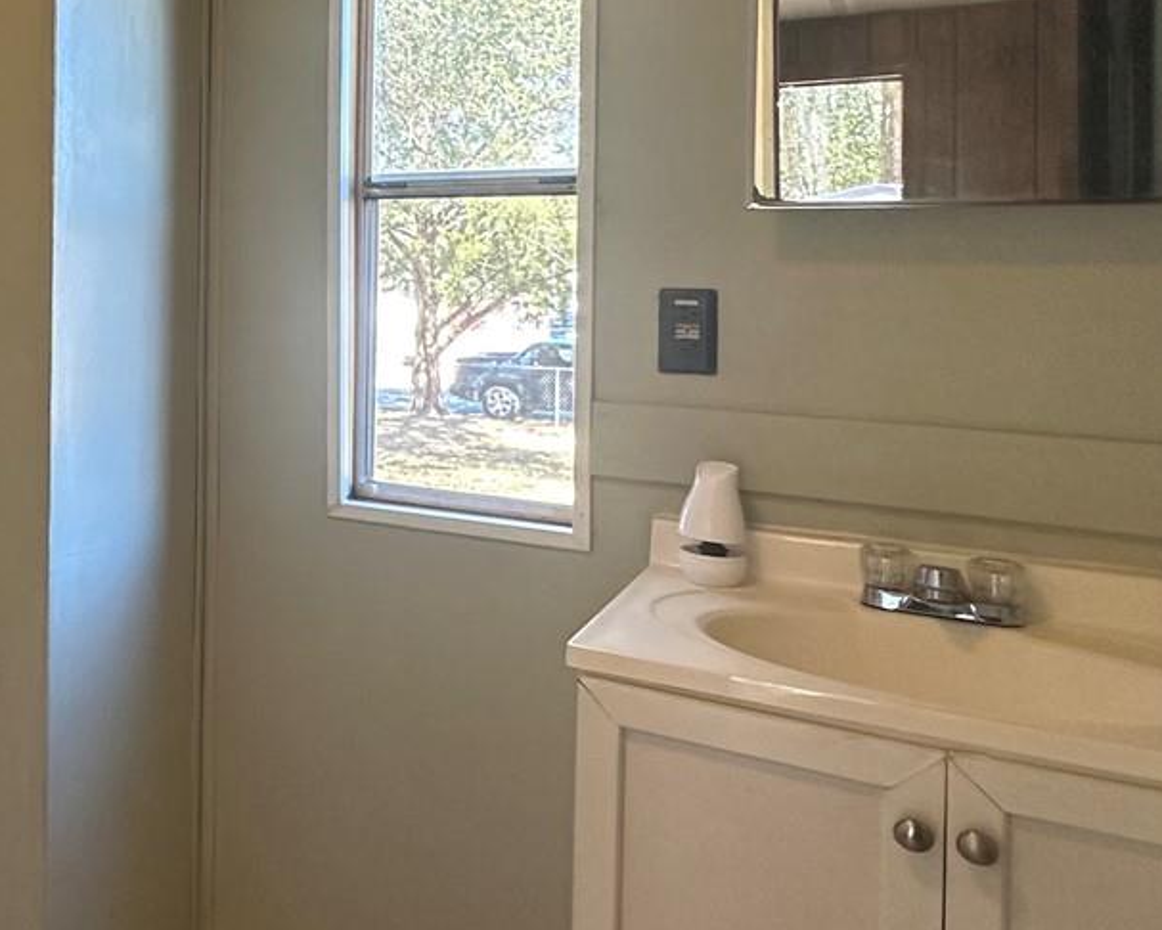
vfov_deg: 40.4
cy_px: 276
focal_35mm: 36
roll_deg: -1.0
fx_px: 1238
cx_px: -10
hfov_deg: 43.0
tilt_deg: +0.4
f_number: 2.2
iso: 250
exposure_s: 1/120
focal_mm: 2.22
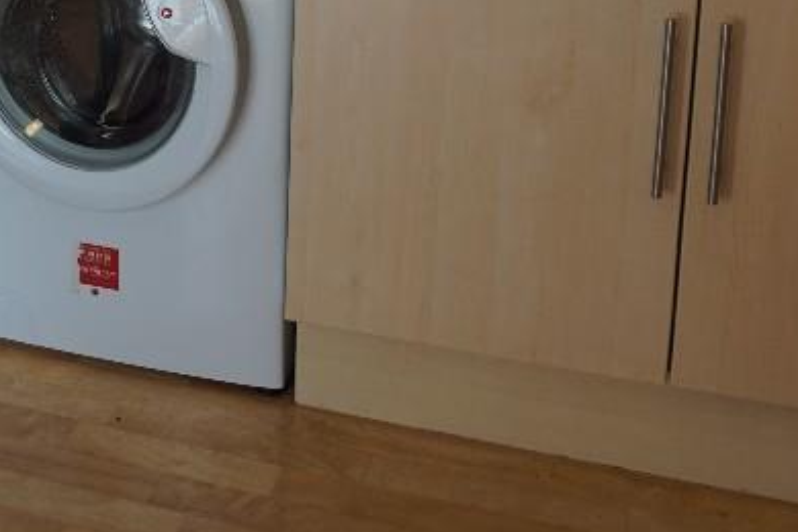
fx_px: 1396
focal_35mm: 63
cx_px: 29
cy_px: -129
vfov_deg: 20.1
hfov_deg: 30.0
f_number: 3.5
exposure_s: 1/30
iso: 100
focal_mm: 16
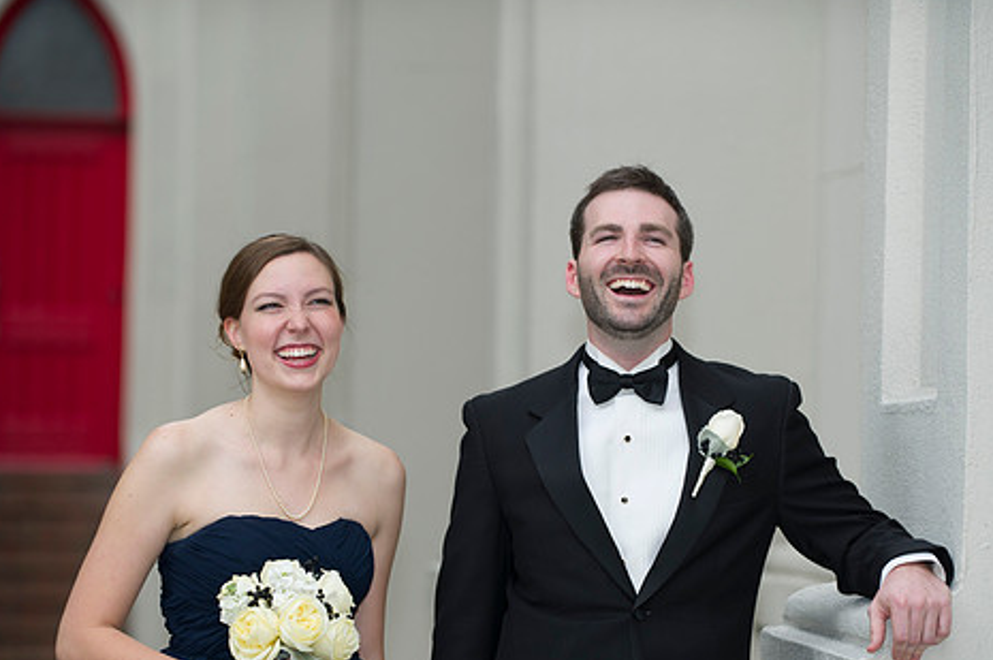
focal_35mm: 156
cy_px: 404
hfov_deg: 13.2
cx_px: 502
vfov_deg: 8.8
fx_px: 4298
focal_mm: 125
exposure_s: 1/125
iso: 400
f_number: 3.2
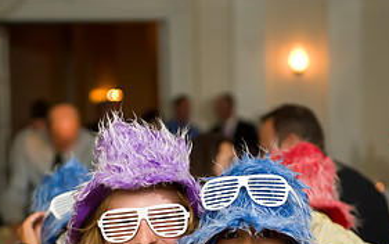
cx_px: 180
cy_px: 263
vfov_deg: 8.9
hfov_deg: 14.2
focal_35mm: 147
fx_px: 1559
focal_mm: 70
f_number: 3.2
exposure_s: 1/125
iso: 1600
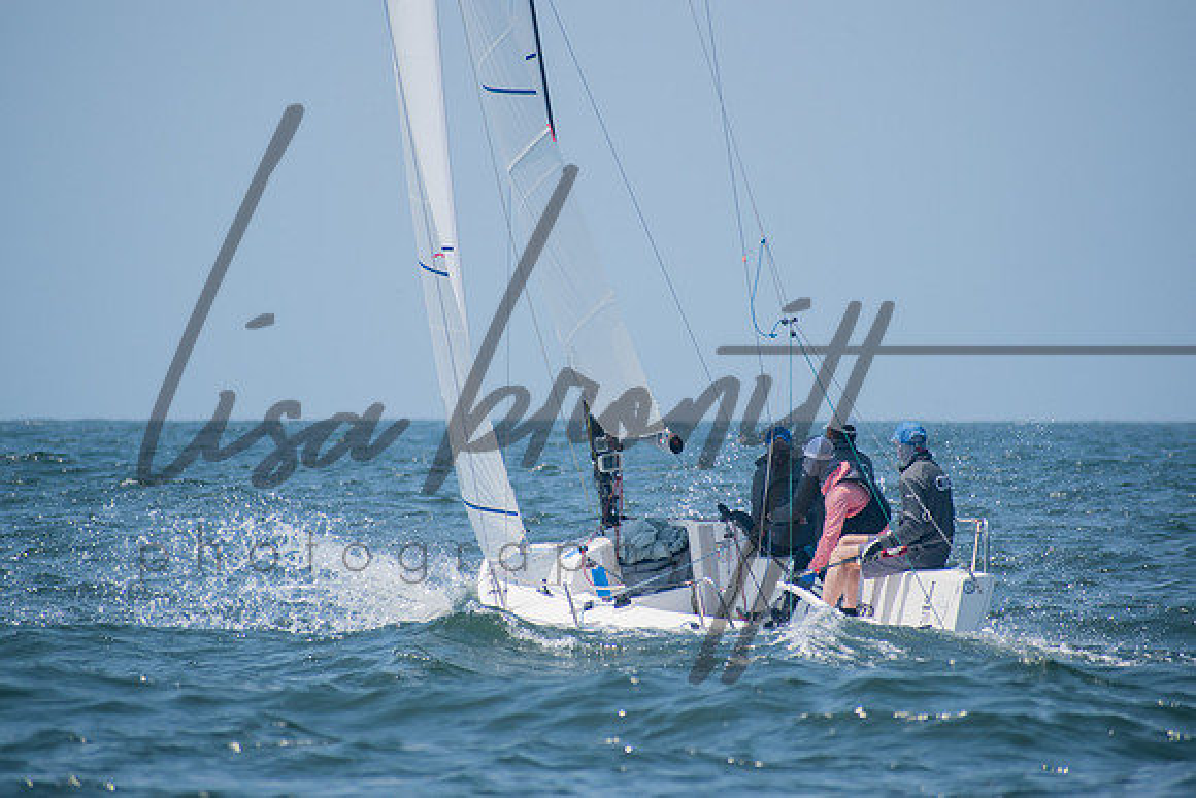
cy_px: 399
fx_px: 15320
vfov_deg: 3.0
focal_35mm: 461
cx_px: 598
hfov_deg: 4.5
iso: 400
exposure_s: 1/1250
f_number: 8
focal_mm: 300
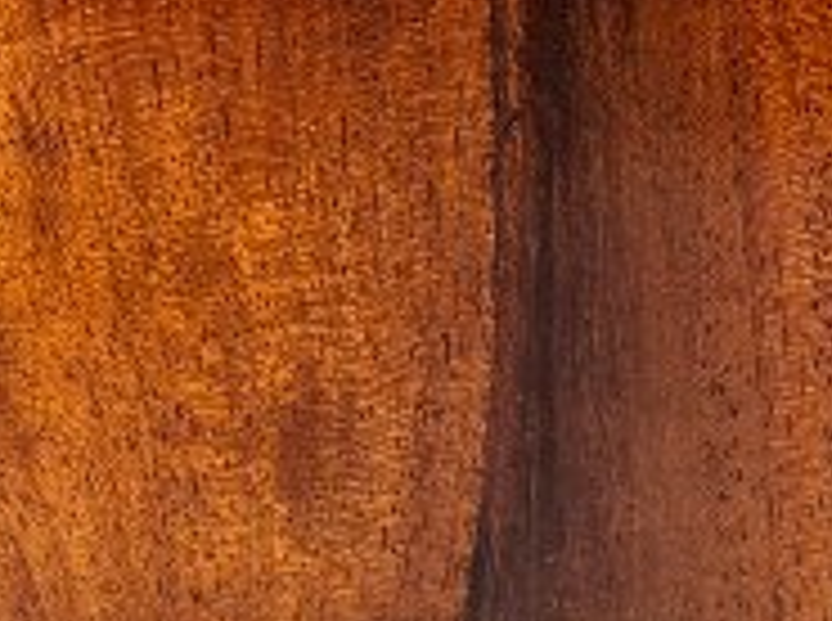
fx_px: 4054
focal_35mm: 169
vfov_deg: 8.5
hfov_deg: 11.4
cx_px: -238
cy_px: -428
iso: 100
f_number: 1.8
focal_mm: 5.4
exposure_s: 1/50
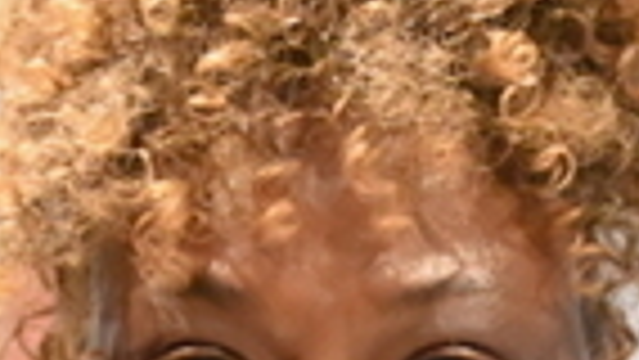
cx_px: -270
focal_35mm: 250
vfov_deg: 4.7
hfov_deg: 8.5
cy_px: 918
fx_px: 4238
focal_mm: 33
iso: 14400
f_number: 4
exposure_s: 1/200
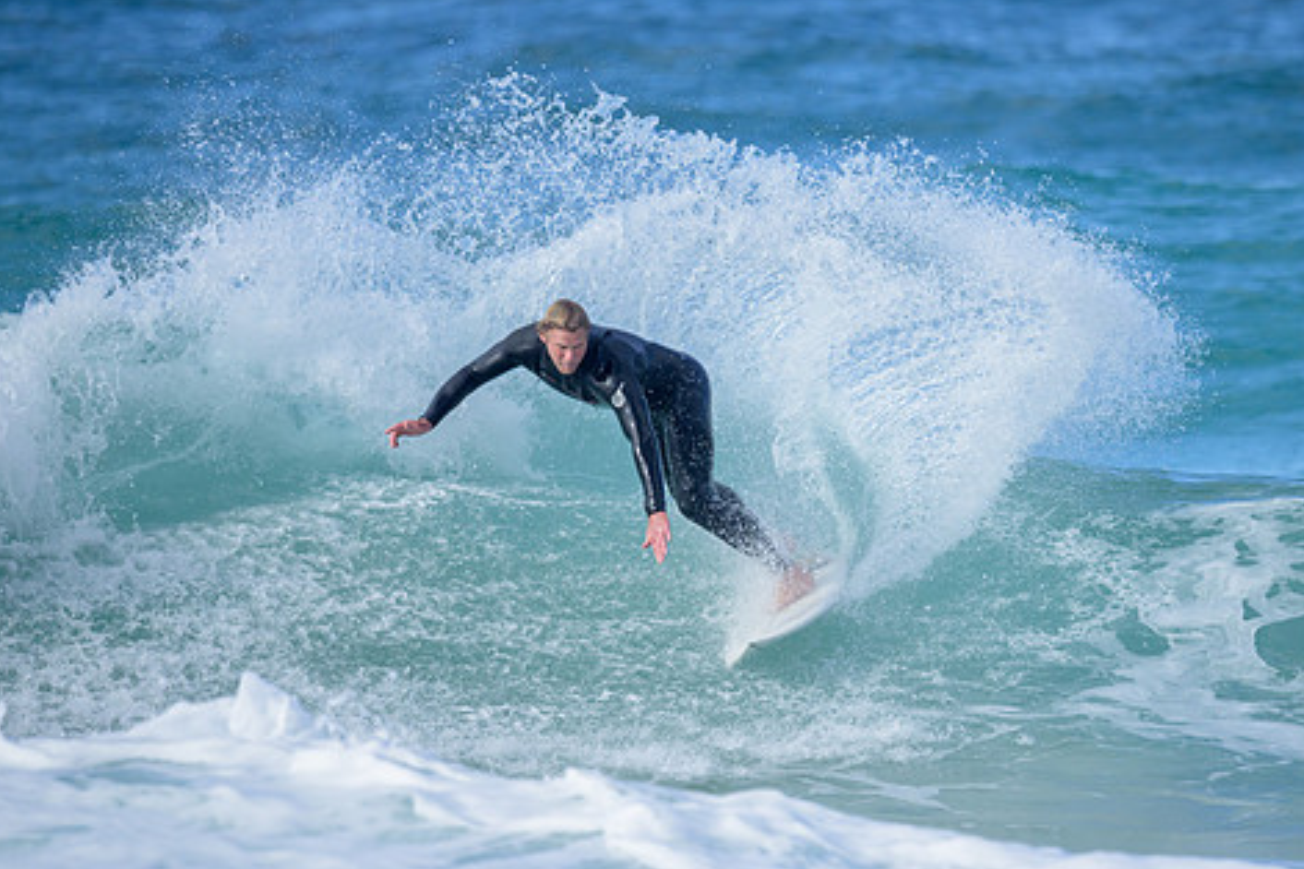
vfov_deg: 1.4
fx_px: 35712
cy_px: 430
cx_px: 789
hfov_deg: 2.1
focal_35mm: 986
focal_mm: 800
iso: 640
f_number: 6.3
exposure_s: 1/2500
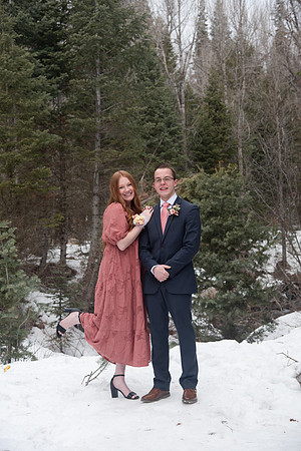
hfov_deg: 23.4
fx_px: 727
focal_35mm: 58
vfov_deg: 34.5
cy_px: 226
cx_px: 150
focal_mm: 58
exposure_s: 1/125
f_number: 5
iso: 320
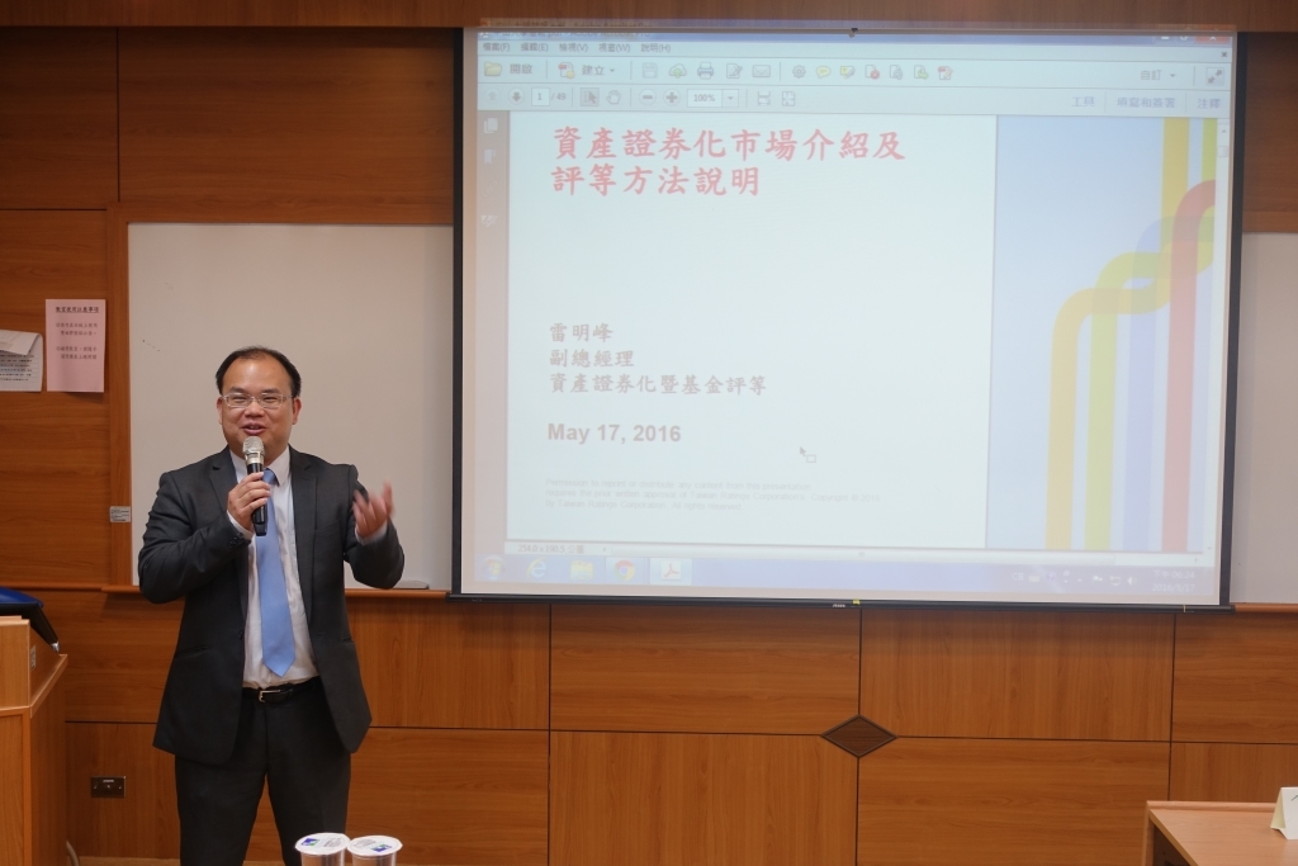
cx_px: 649
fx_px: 1587
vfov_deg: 30.5
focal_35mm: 44
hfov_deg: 44.5
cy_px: 433
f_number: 2.8
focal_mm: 16.17
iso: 125
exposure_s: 1/50
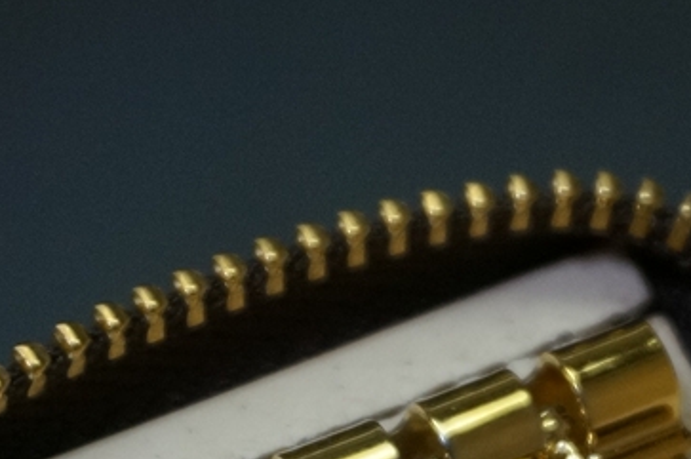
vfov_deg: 8.2
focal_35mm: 164
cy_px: 688
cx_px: 659
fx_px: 3137
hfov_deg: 12.4
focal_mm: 33
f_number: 5
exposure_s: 1/160
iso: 1000
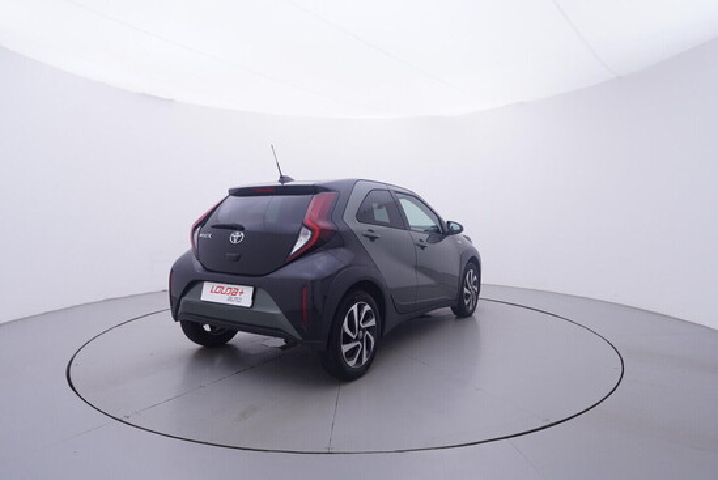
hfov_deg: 77.3
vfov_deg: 56.2
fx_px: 449
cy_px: 240
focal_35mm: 22
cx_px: 359
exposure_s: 1/80
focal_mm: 15
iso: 200
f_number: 5
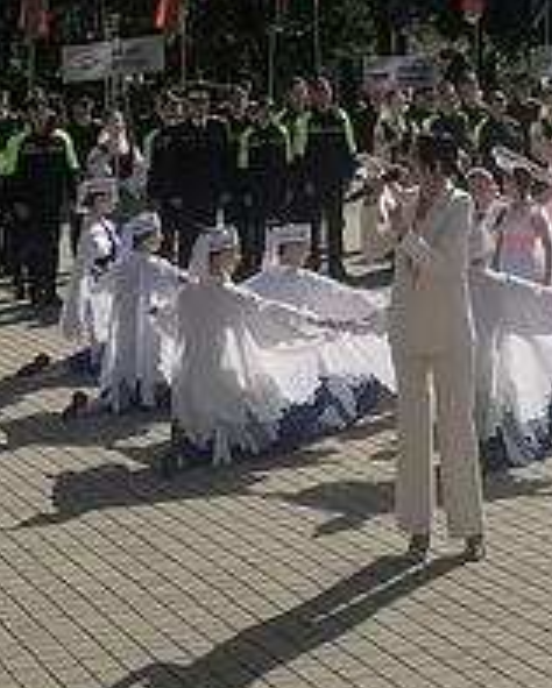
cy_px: -59
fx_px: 2182
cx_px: 489
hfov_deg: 14.3
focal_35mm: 107
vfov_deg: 17.4
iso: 50
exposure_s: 1/2632
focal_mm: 5.3
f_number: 1.8
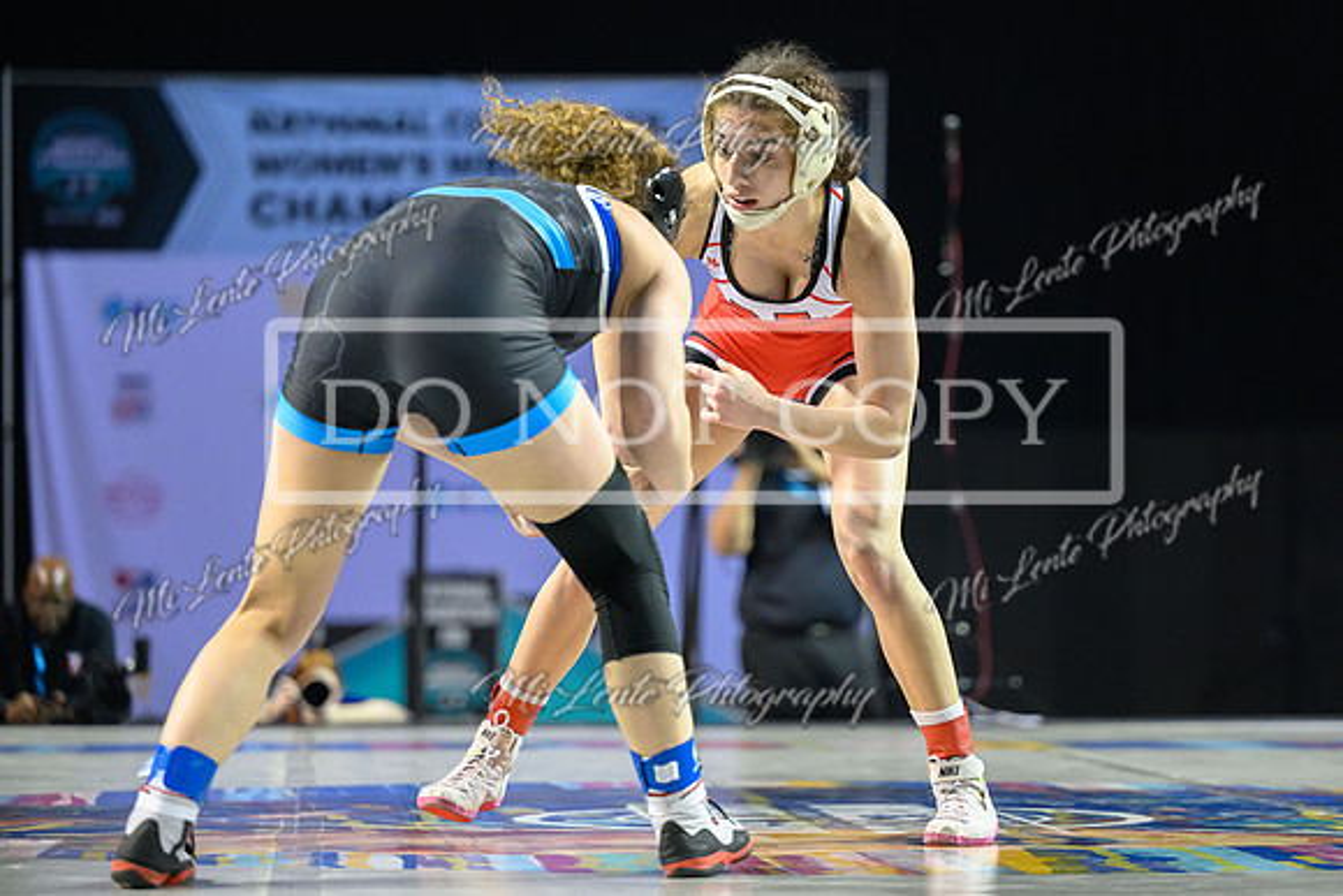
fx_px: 4951
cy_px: 395
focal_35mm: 133
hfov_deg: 15.4
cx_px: 769
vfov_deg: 10.3
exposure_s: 1/800
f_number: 2.8
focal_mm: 115
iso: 4000
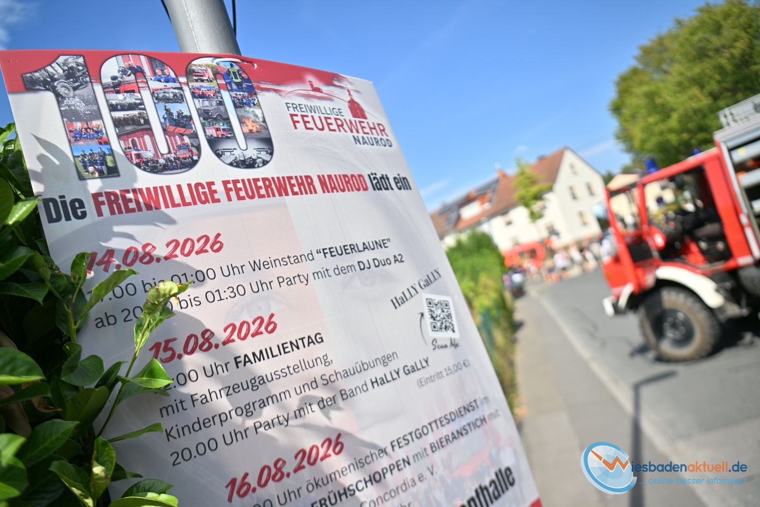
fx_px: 633
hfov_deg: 61.9
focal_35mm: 30
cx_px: 380
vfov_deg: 43.6
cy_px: 254
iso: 64
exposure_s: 1/1600
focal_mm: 30
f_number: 4
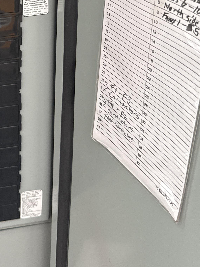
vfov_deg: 28.0
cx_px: -16
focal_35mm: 64
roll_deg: +1.8
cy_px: -16
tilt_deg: -18.0
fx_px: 493
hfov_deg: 21.8
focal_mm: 6.76
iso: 200
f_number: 1.78
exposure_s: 1/98
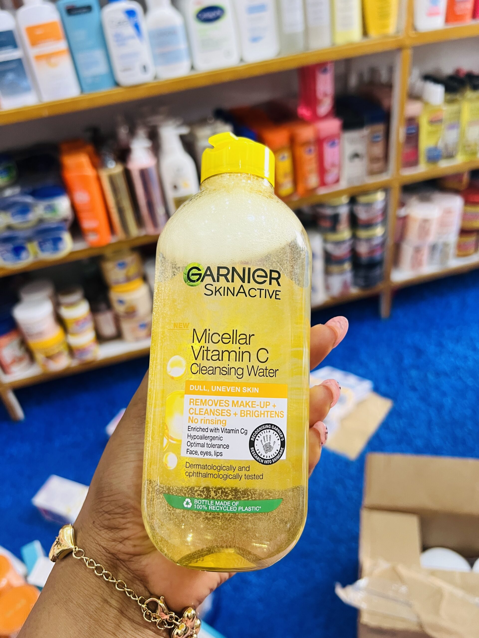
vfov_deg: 67.3
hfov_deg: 53.1
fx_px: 480
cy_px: 319
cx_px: 240
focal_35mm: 26
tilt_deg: -35.1
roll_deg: +8.8
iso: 125
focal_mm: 5.7
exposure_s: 1/50
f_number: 1.5
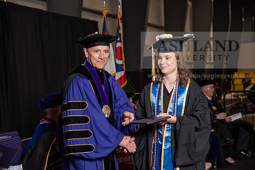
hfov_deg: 26.0
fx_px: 553
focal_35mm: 78
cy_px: 85
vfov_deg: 17.5
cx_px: 128
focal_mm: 78
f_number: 5
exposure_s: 1/200
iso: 1000
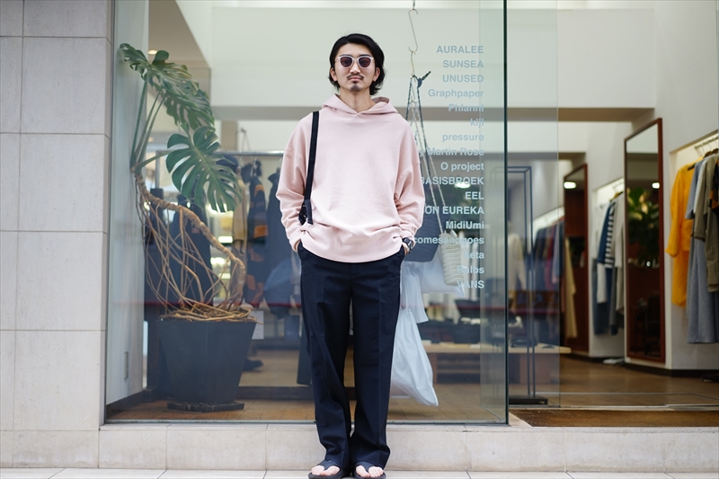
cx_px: 360
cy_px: 240
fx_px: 1098
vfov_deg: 24.6
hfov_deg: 36.3
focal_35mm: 55
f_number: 1.8
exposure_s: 1/80
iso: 100
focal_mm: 55
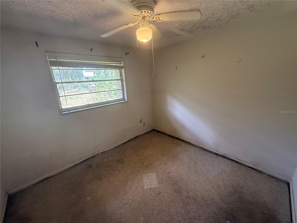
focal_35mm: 14
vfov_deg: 85.7
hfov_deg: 102.1
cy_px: 112
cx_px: 148
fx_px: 120
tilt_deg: -13.5
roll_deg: +2.5
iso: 320
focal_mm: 2.22
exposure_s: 1/99
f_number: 2.2
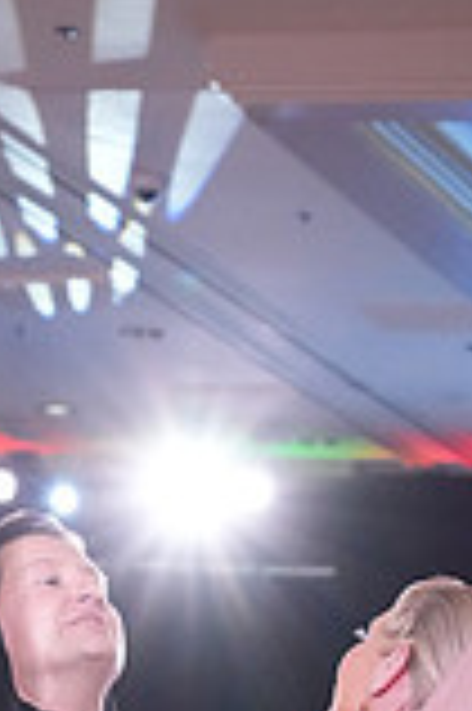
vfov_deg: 8.3
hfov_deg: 5.7
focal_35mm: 239
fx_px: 4710
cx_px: 191
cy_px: 1296
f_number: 5
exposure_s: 1/320
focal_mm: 65
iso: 5000
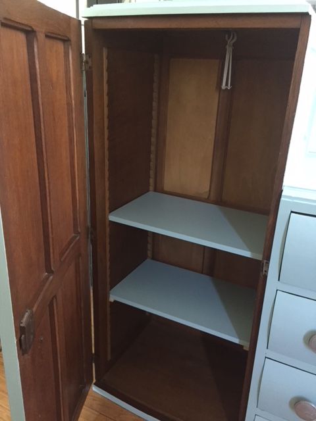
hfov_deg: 48.2
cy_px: 210
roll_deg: -2.0
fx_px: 353
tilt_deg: -21.7
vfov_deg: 61.7
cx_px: 158
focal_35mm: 29
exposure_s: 1/17
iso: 250
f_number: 2.2
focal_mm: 4.15
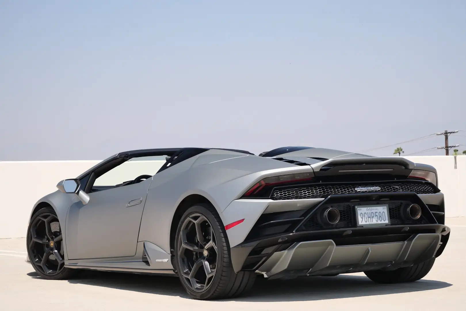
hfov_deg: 22.4
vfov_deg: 15.0
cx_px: 233
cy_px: 156
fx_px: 1178
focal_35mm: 91
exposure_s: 1/1000
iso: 800
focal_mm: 44
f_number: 5.6
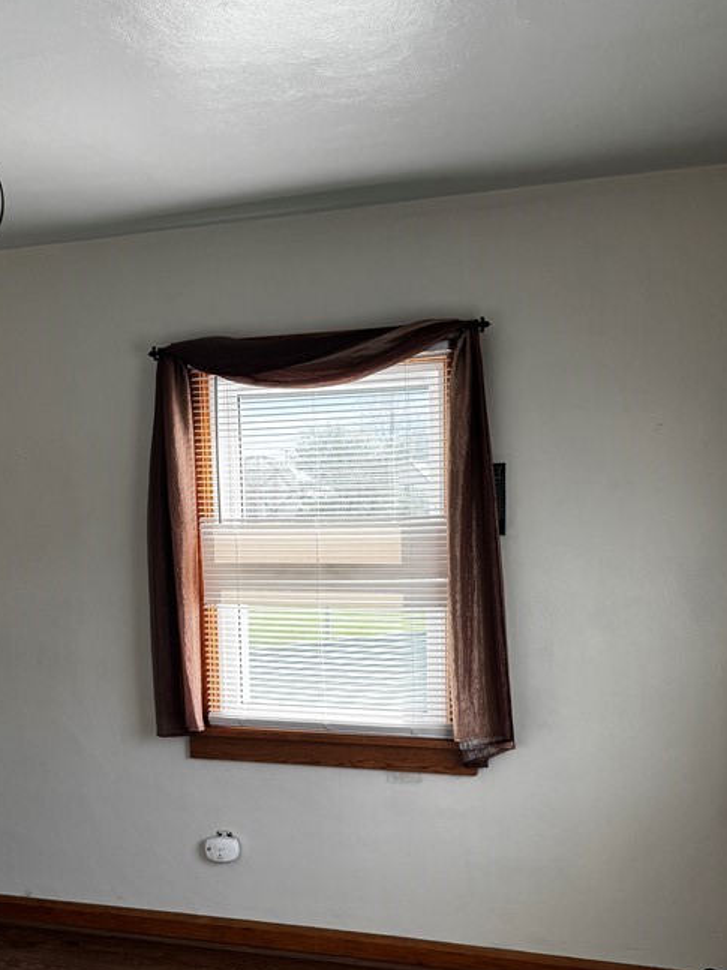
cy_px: 628
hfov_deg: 37.7
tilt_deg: -6.4
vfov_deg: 48.3
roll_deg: +1.5
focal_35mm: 38
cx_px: 375
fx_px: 1064
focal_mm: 6.76
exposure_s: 1/247
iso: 80
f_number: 1.78
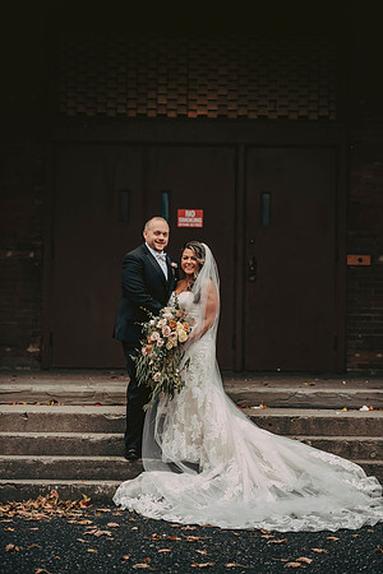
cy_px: 287
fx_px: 2154
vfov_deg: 15.2
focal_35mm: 135
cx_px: 192
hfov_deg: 10.2
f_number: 3.2
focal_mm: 135
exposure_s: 1/1000
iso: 800
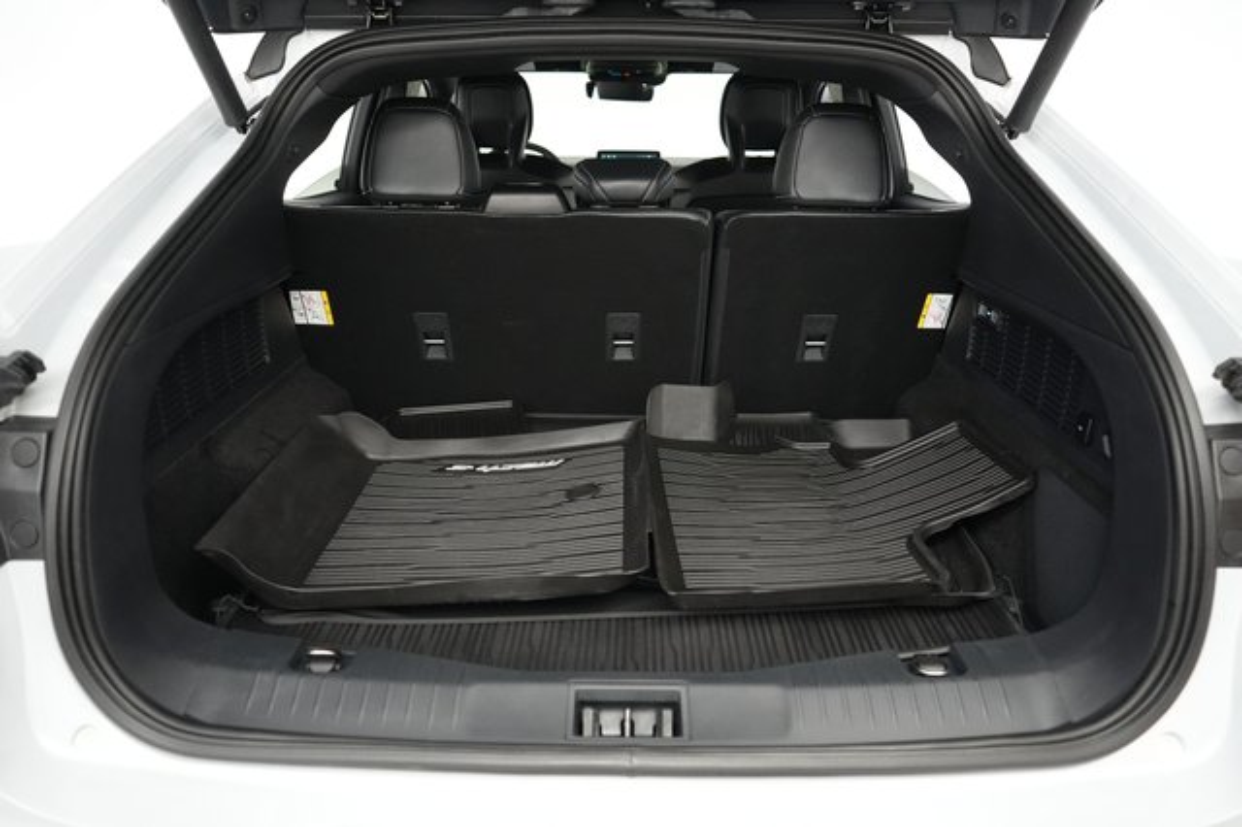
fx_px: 862
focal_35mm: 25
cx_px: 621
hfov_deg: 71.5
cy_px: 414
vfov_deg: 51.2
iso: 6400
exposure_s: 1/160
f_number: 2.8
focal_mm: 25
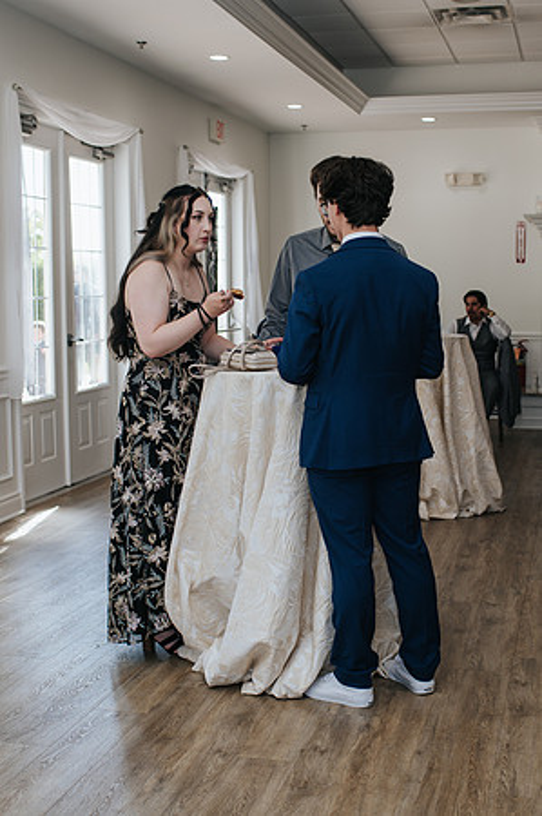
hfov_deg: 25.7
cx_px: 293
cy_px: 408
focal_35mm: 53
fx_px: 1190
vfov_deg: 37.8
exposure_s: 1/200
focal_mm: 35
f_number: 3.2
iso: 110
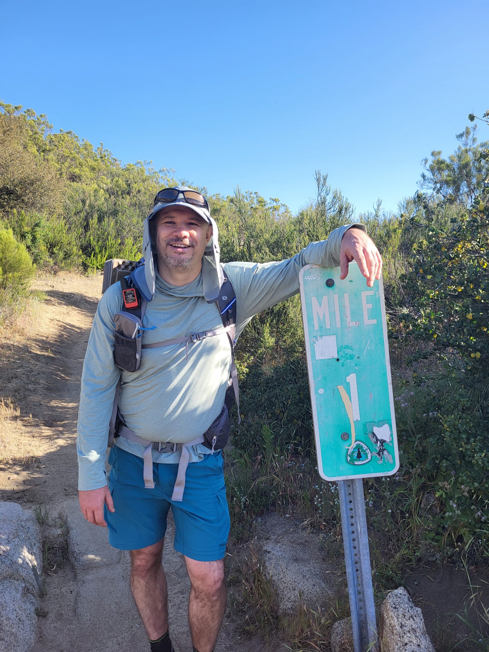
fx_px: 490
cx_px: 244
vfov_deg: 67.3
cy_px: 326
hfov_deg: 53.1
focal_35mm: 26
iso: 40
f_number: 1.8
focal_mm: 5.4
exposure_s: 1/818
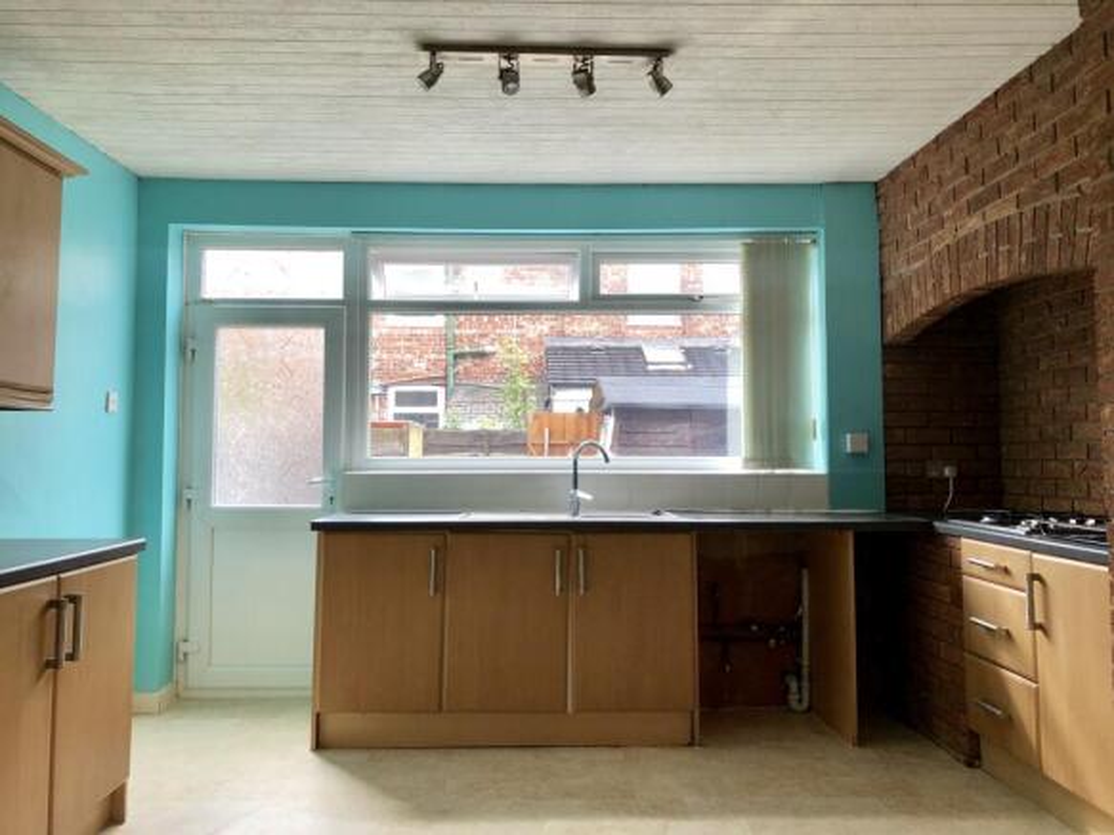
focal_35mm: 28
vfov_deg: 49.7
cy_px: 418
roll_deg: -0.8
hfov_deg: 63.5
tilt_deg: +2.1
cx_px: 557
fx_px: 901
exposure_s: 1/60
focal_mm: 3.99
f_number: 1.8
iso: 25
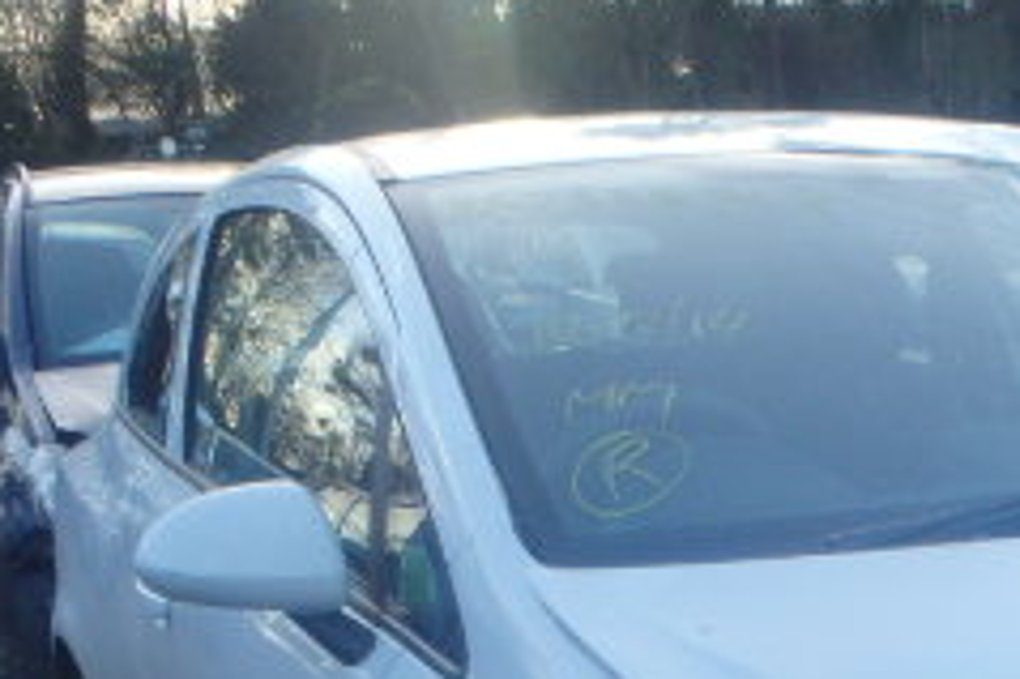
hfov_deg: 24.6
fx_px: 2208
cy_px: 978
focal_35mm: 78
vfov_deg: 16.2
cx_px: 1058
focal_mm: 5
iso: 200
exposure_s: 1/250
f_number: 3.9
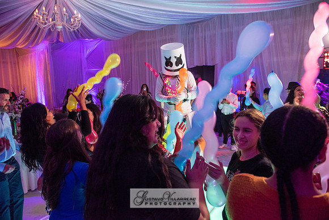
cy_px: 110
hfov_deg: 73.7
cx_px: 164
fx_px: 219
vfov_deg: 53.2
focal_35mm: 24
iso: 1250
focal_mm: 24
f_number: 4
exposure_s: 1/60
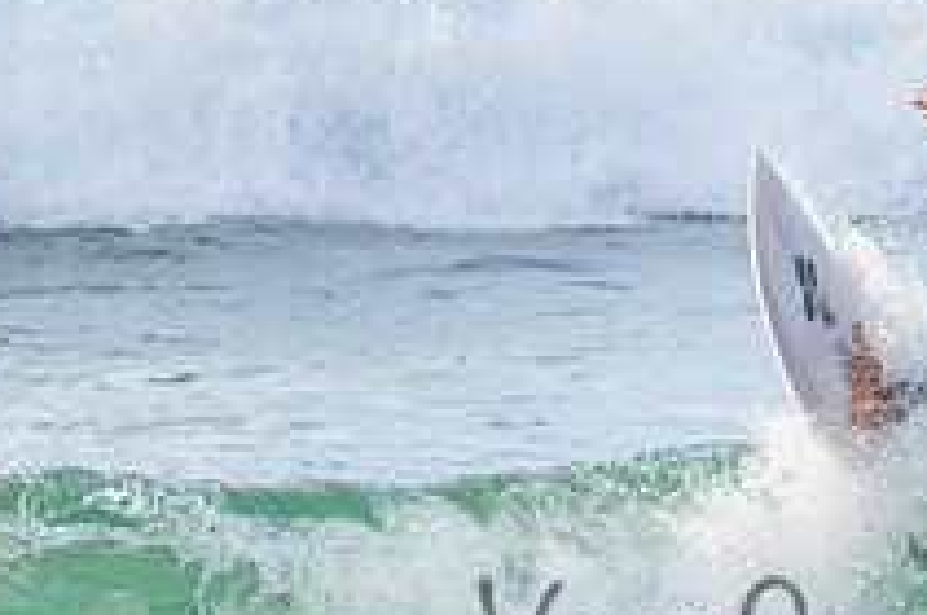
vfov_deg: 1.2
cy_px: 608
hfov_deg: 1.9
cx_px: 931
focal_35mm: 1102
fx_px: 28333
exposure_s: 1/1250
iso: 5600
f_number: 11
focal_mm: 400
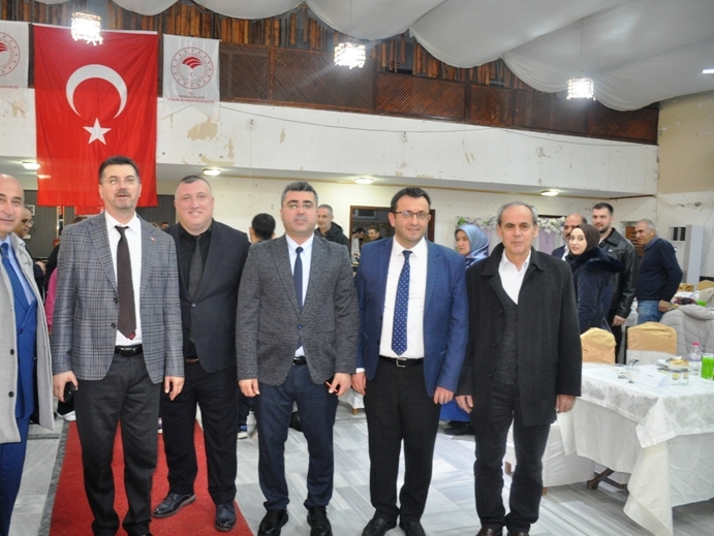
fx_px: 619
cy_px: 266
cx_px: 303
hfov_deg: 59.7
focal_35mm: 30
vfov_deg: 46.8
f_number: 3.5
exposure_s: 1/60
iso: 800
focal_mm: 18
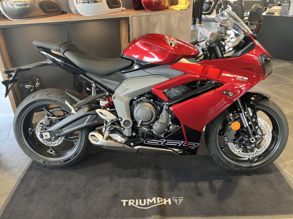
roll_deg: +1.0
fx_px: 237
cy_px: 110
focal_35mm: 28
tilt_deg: -26.8
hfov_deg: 63.4
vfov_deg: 49.7
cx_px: 146
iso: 125
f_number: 1.8
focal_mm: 3.99
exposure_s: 1/50
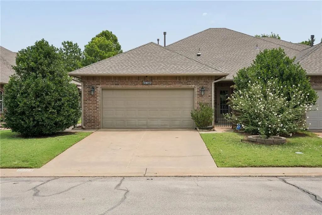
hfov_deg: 54.4
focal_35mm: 35
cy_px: 108
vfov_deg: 37.9
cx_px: 161
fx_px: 313
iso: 200
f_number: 8
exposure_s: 1/400
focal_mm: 35
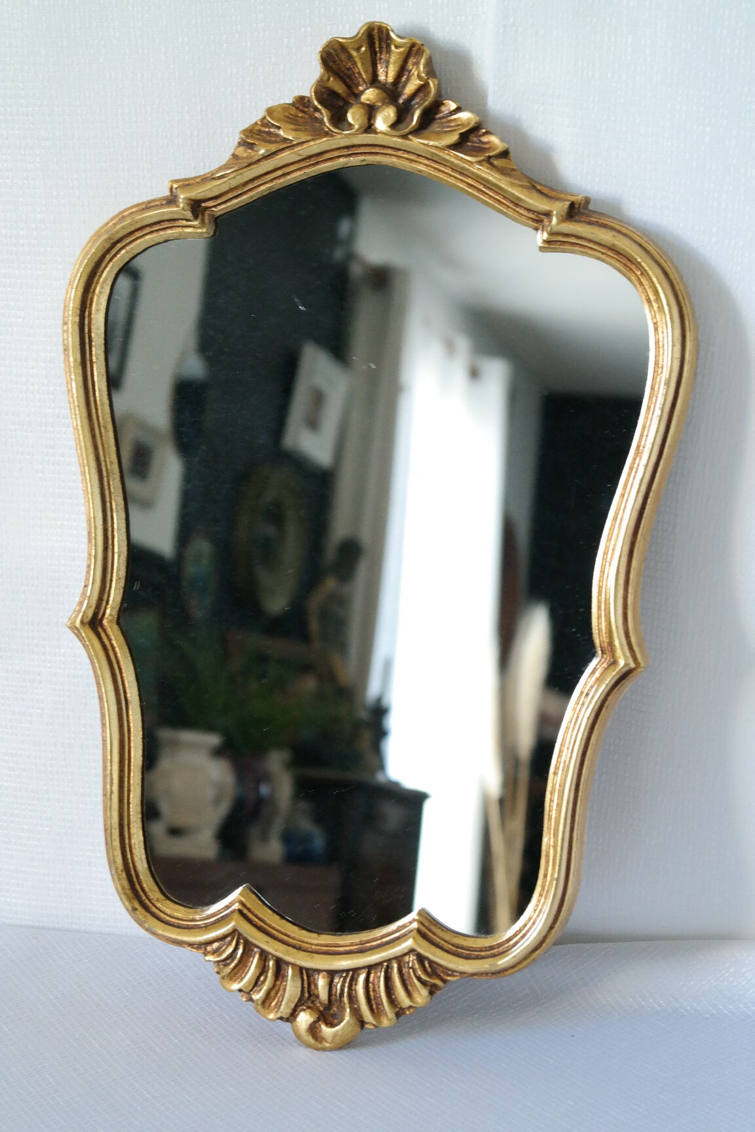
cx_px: 378
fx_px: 2422
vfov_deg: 26.3
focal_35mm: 77
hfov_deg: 17.7
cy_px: 566
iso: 1600
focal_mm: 50
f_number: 6.3
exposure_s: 1/30
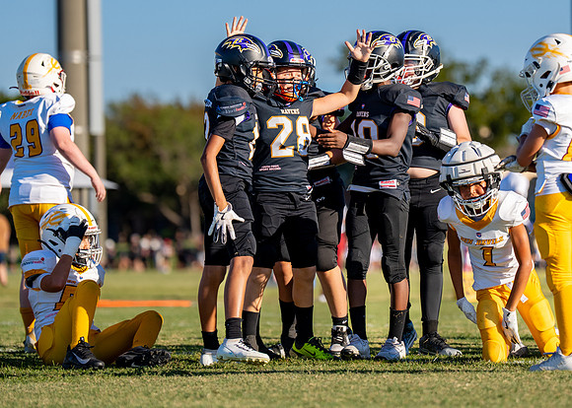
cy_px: 153
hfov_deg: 9.0
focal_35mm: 223
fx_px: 3629
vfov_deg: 6.4
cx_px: 310
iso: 160
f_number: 2.8
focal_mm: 149
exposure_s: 1/3200
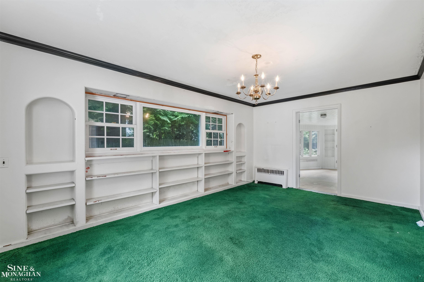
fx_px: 177
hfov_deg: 100.4
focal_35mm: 15
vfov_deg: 77.3
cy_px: 141
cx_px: 212
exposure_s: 1/4
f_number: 8
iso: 800
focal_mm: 10
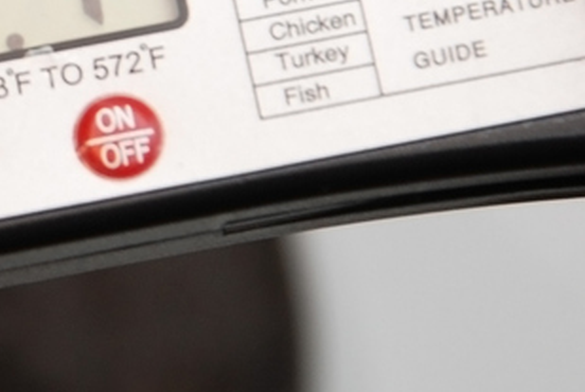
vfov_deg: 2.7
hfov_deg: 4.0
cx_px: -299
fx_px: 8414
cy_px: -27
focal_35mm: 517
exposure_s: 1/125
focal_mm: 85
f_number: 4.5
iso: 200
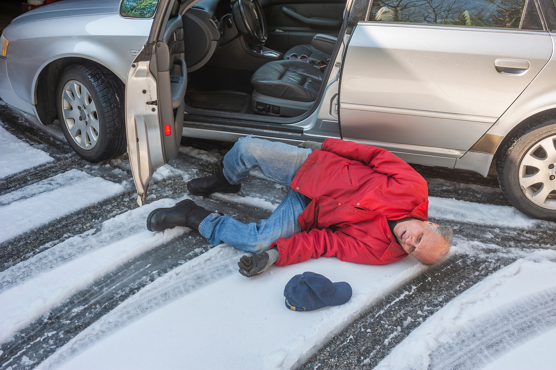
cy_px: 185
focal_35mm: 35
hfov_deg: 54.5
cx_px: 278
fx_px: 540
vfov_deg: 37.8
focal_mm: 35
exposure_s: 1/60
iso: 200
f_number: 9.5
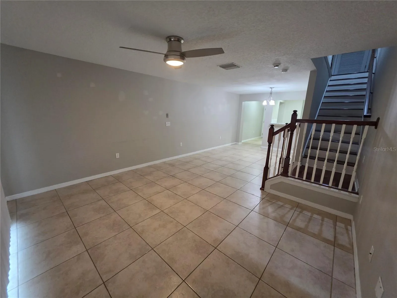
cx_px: 198
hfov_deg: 106.2
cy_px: 149
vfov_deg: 89.9
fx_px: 149
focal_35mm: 13
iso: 400
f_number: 1.9
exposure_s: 1/60
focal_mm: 2.2
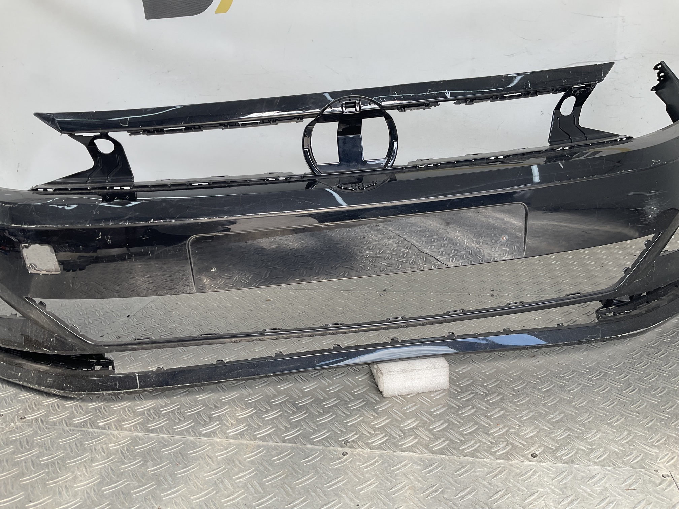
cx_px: 340
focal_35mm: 29
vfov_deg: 48.2
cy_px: 254
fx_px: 569
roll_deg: +2.3
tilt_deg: -21.5
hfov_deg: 61.7
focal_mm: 3
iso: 16
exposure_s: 1/284
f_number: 1.8
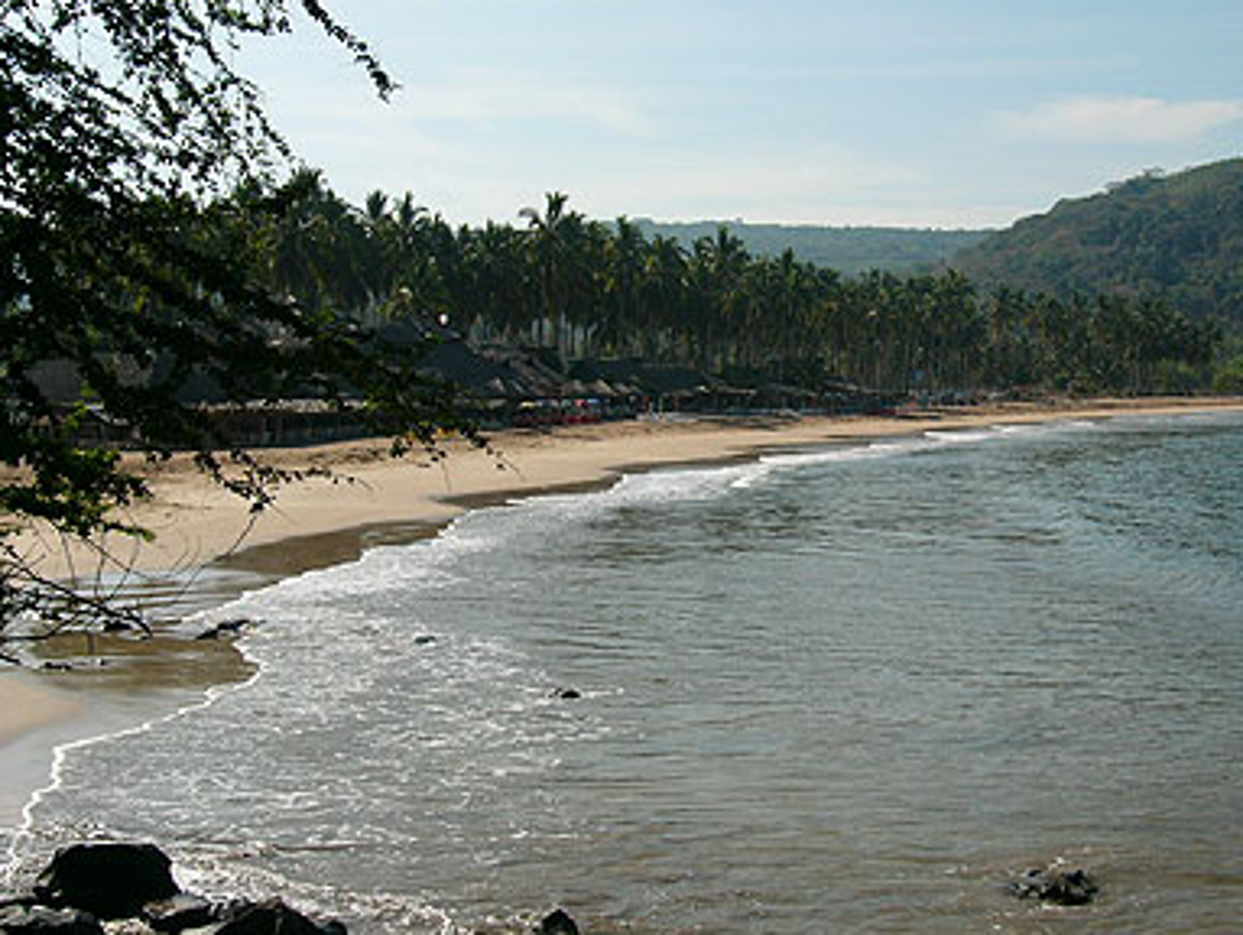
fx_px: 1941
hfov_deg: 35.5
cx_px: 701
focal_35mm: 54
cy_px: 425
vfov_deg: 27.1
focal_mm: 7.6
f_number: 9
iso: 50
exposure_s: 1/160
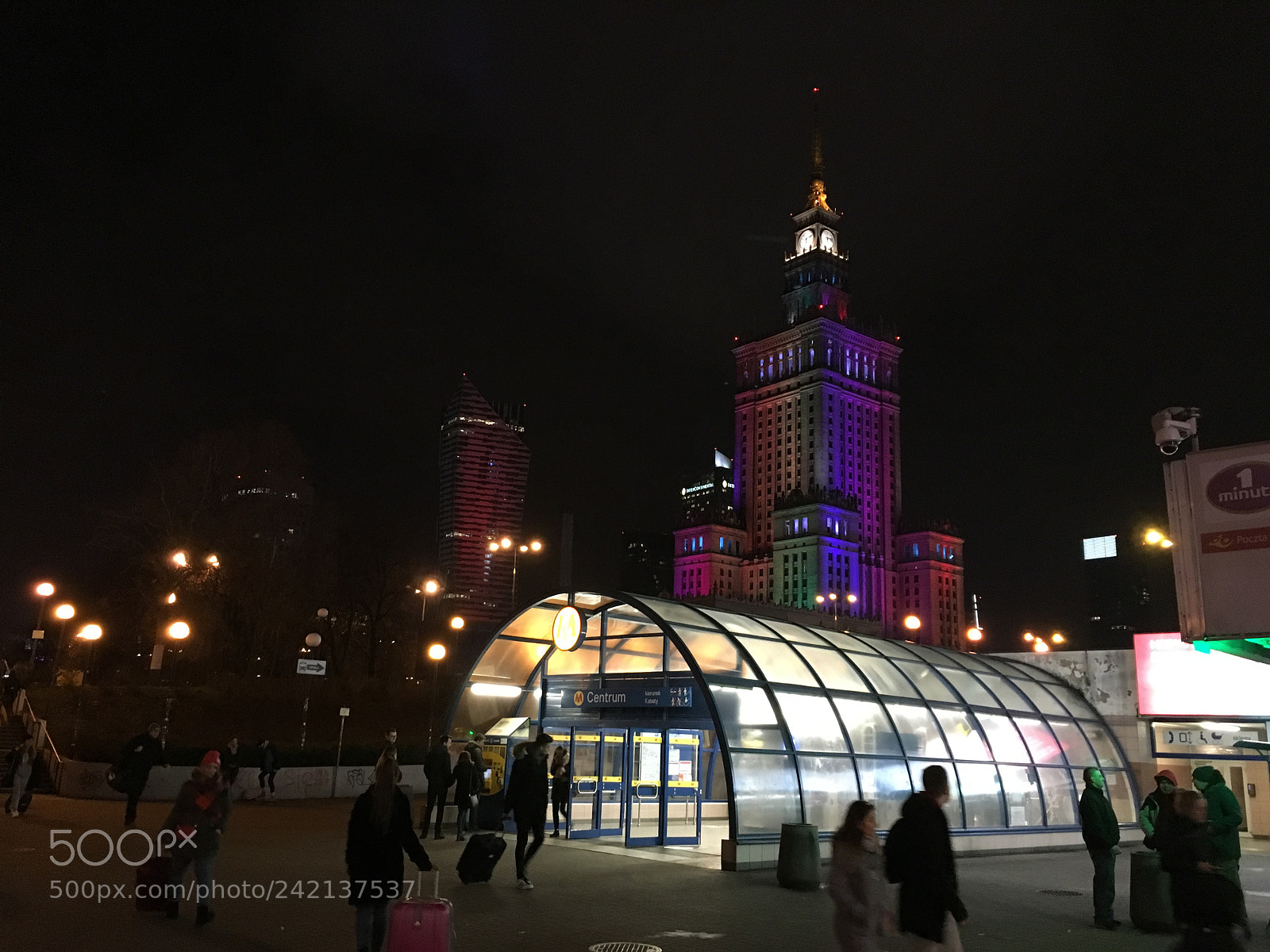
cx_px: 635
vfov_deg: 48.2
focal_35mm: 29
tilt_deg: +15.3
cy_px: 476
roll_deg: -1.9
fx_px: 1064
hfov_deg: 61.7
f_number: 2.2
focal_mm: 4.15
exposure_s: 1/17
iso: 250
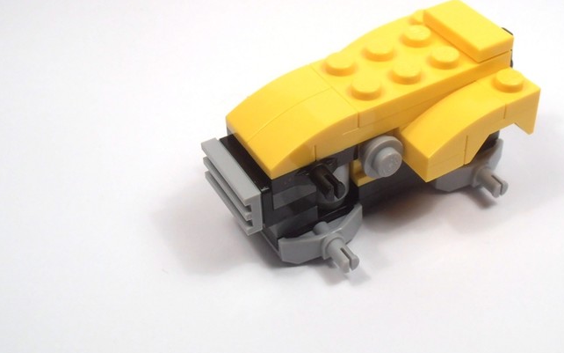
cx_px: 366
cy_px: 128
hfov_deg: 36.6
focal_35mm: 55
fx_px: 845
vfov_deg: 23.5
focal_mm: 6.61
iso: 80
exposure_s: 1/125
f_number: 3.9
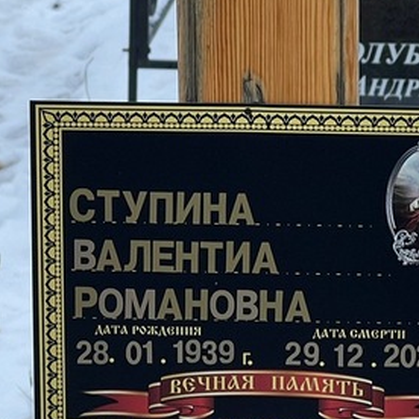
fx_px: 2698
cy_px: 288
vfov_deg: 8.9
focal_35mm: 197
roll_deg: +0.0
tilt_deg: -16.6
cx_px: 288
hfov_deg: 8.9
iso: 32
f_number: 2.8
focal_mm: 9
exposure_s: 1/115
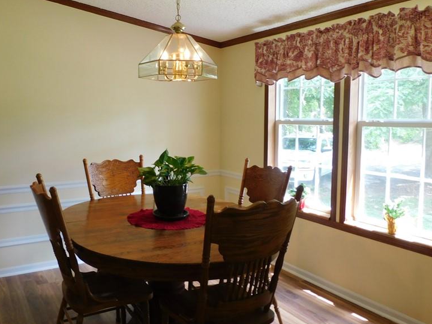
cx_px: 173
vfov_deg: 44.1
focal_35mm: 32
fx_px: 399
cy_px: 151
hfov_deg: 56.4
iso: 160
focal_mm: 4.3
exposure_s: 1/30
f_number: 3.3
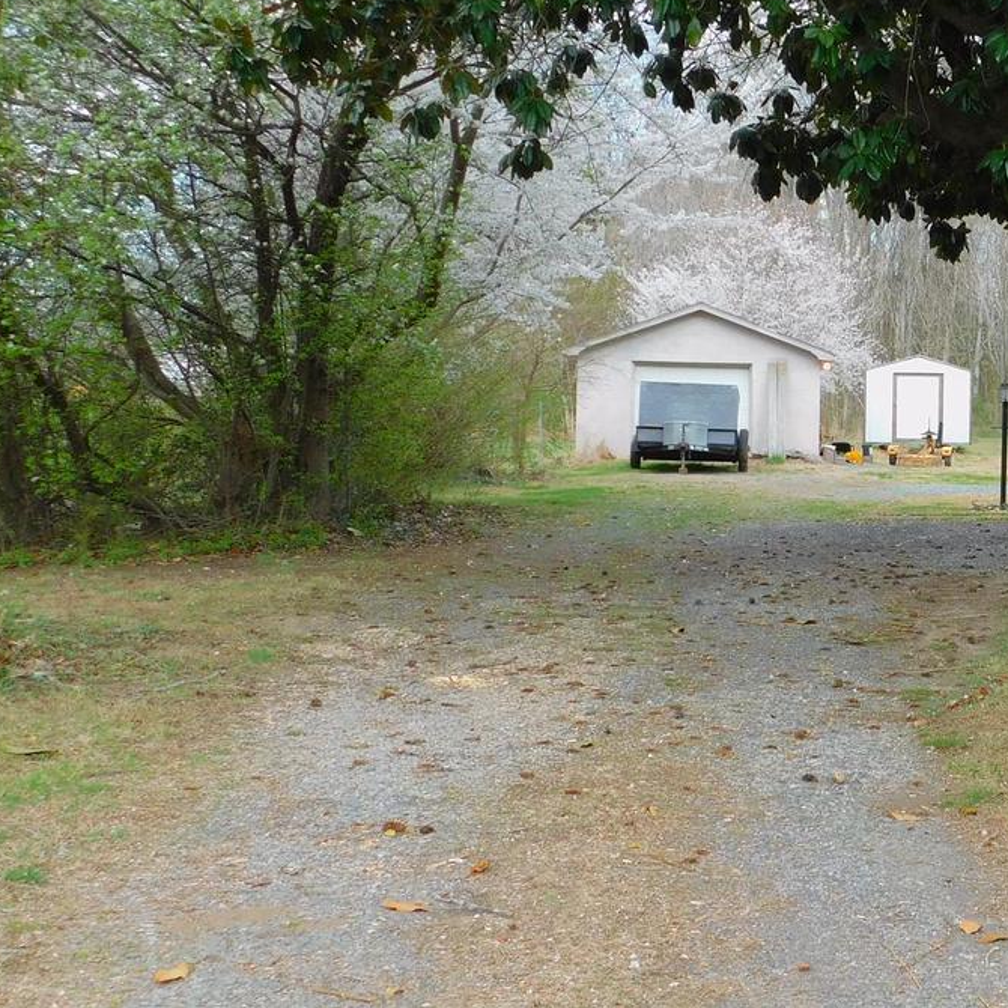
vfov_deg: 30.0
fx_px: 1878
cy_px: 427
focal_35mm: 57
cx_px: 954
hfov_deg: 28.6
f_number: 3.2
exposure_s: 1/320
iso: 125
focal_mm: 5.3
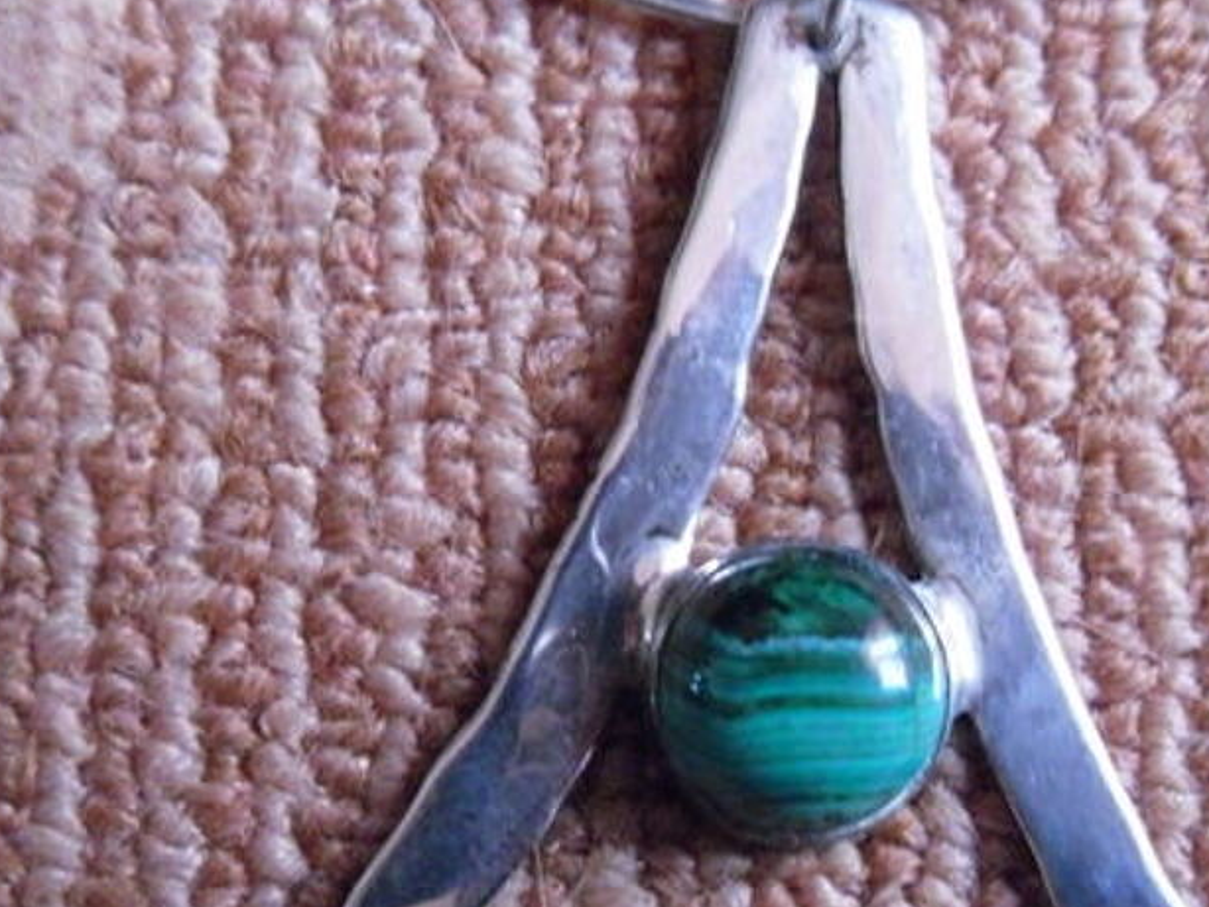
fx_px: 1992
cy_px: 523
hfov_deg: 33.7
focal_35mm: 57
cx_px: 677
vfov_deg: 25.6
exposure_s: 1/9
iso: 800
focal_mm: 6.3
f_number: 3.5
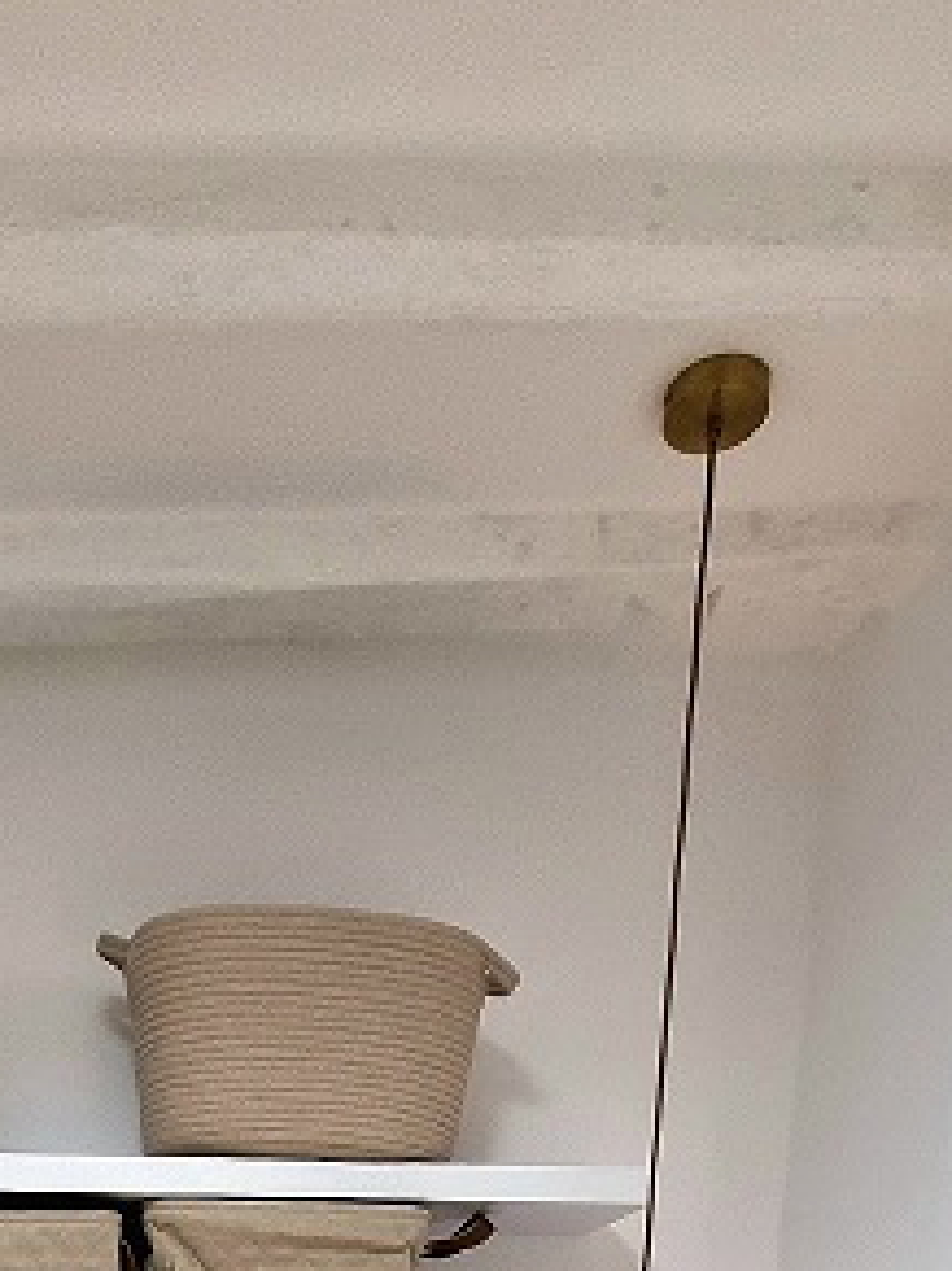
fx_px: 1651
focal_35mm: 45
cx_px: 100
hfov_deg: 30.8
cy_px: 2145
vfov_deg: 24.5
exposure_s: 1/50
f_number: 2.2
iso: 200
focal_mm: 2.2
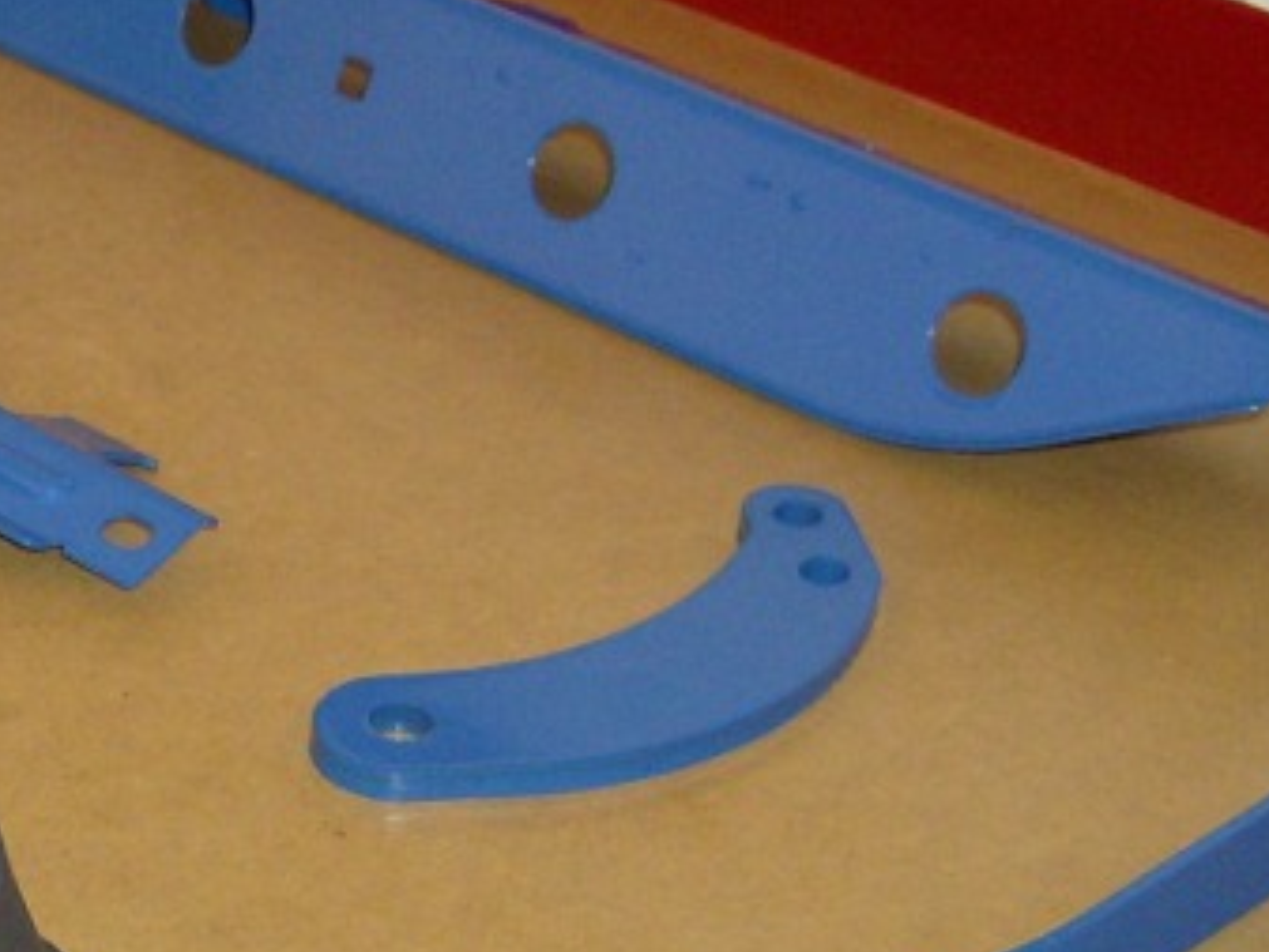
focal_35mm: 109
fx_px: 3997
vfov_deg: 13.6
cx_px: -316
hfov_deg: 17.1
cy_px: 502
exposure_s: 1/60
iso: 200
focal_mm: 6
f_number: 2.8
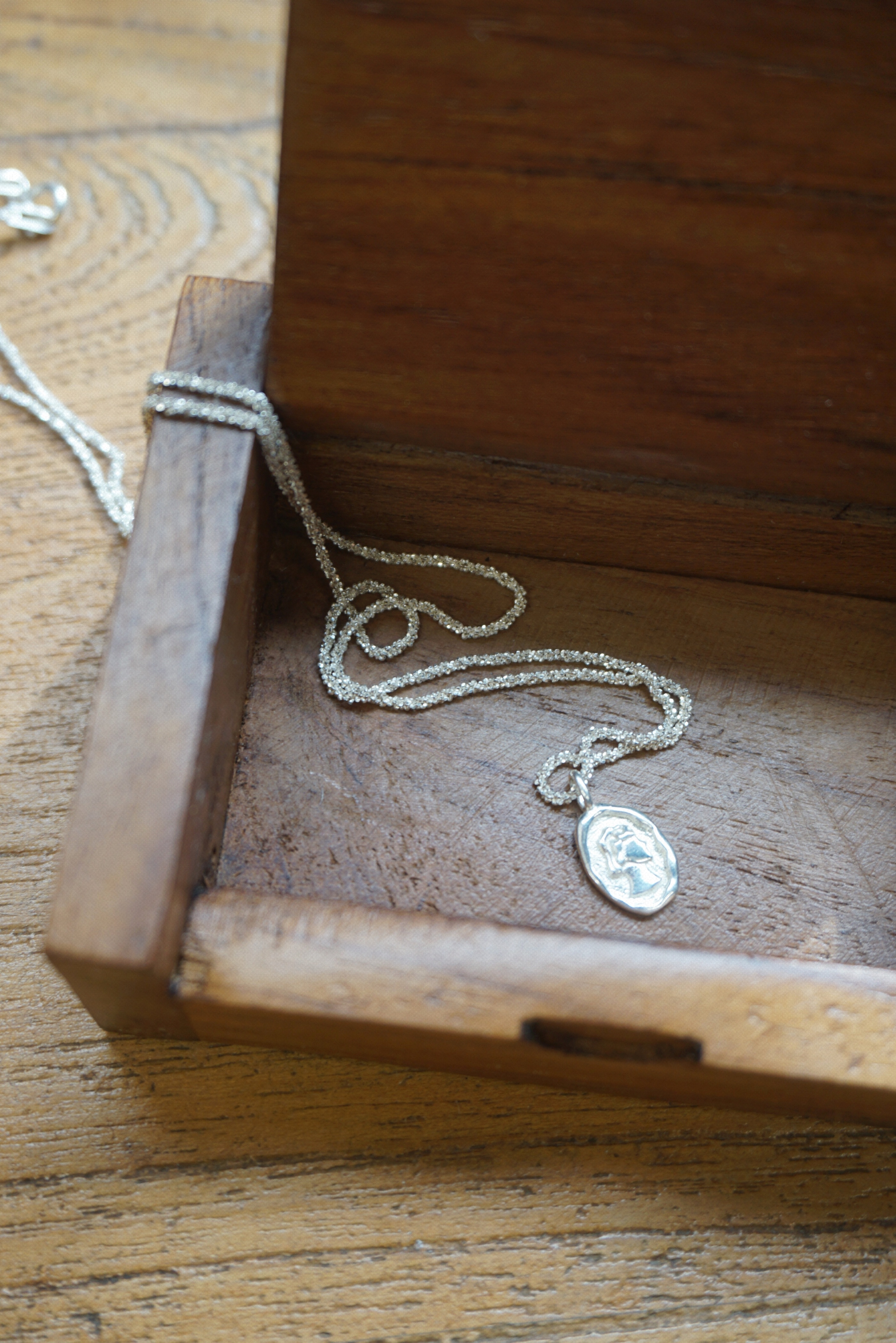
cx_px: 448
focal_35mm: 44
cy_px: 672
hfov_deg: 30.8
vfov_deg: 45.0
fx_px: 1624
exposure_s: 1/60
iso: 200
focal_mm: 29
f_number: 4.5
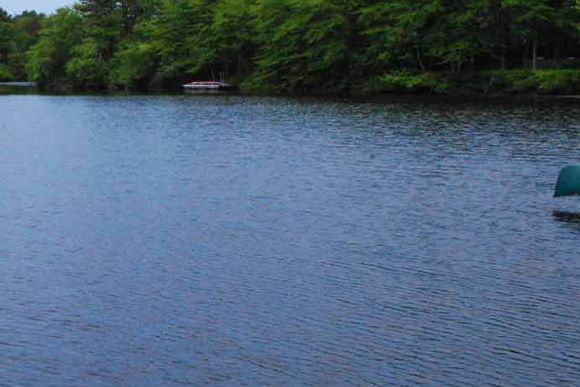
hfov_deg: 25.9
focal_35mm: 70
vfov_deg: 19.5
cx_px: -109
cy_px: 162
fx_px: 1128
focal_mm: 18
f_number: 14
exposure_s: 1/800
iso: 1600
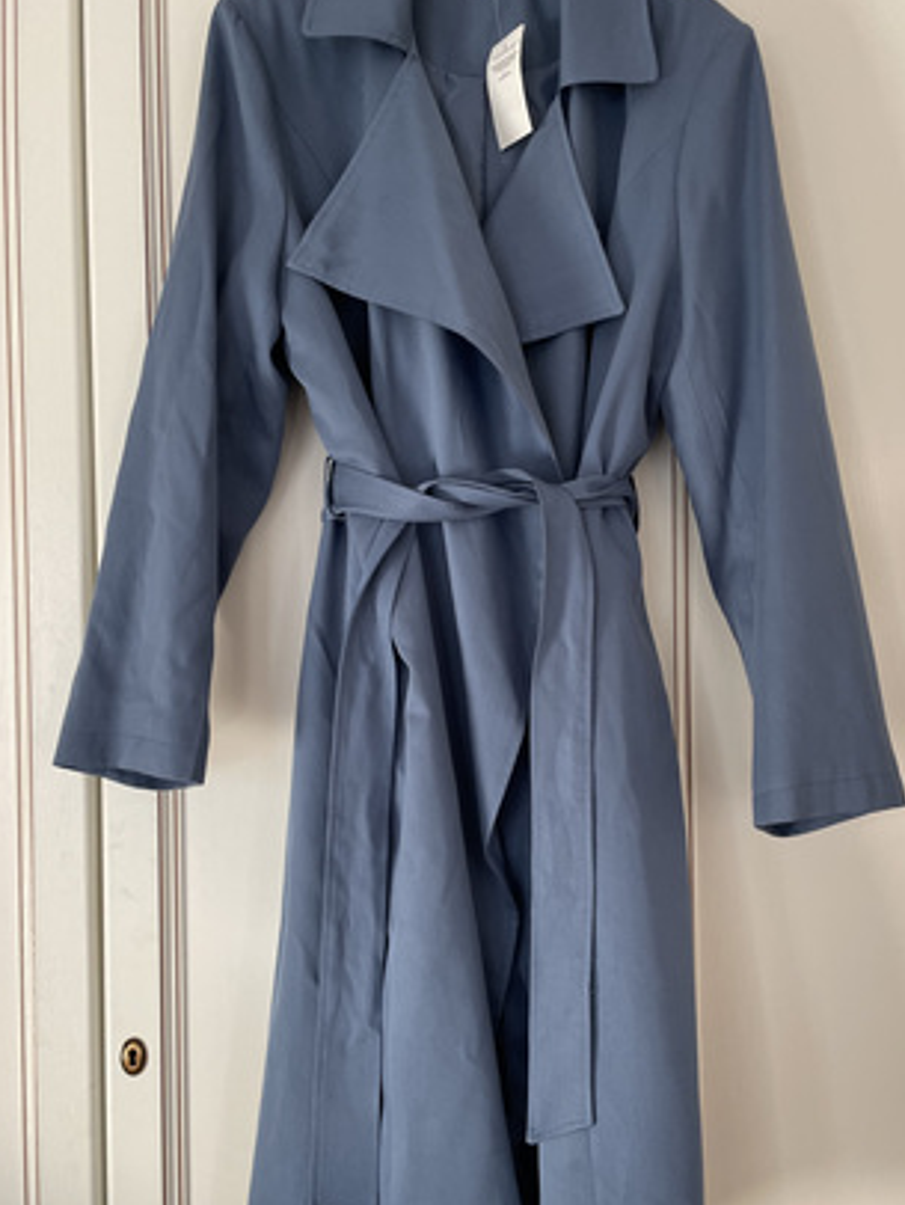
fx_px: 1114
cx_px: 515
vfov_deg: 56.7
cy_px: 653
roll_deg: +1.5
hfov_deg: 44.1
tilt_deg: -1.6
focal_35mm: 32
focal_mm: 4.2
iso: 125
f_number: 1.6
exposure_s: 1/121
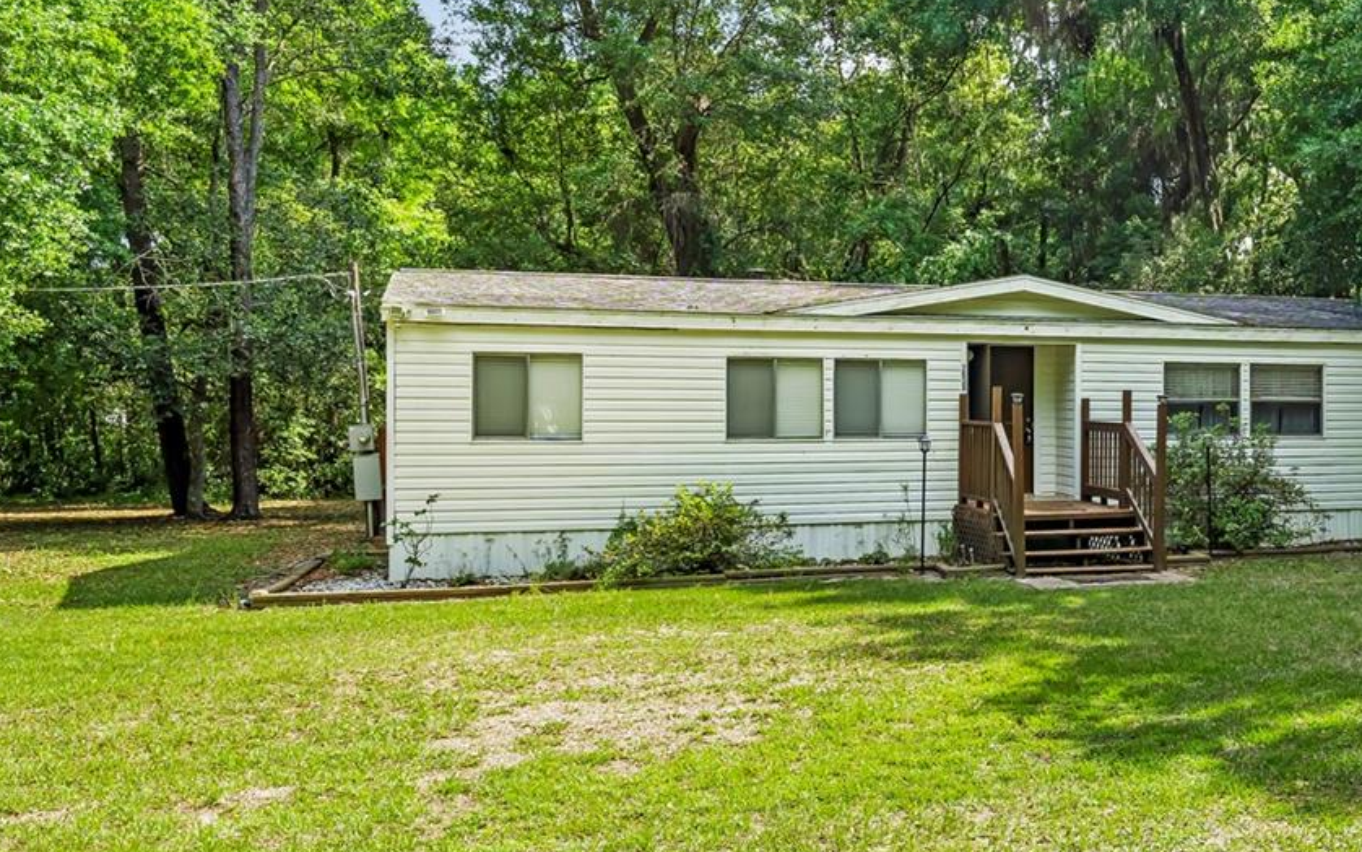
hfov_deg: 52.0
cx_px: 1076
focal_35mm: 35
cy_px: 457
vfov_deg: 36.3
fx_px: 1299
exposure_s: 1/80
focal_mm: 18
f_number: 8
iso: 400
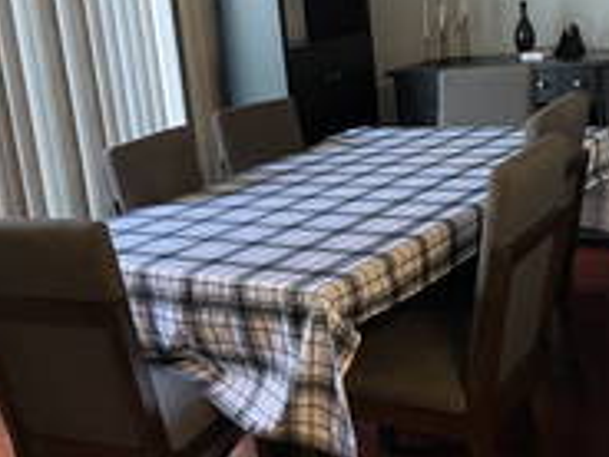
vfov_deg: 28.5
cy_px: 192
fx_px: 897
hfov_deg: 37.4
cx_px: 248
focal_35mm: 51
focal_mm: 4.25
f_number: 1.8
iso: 500
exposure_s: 1/30
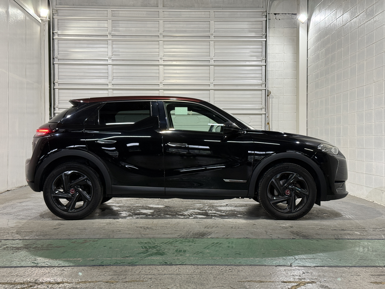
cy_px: 144
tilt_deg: -0.4
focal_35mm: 48
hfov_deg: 39.7
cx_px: 192
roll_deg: -0.4
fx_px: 534
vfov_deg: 30.3
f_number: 1.78
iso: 125
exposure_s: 1/60
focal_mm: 6.76
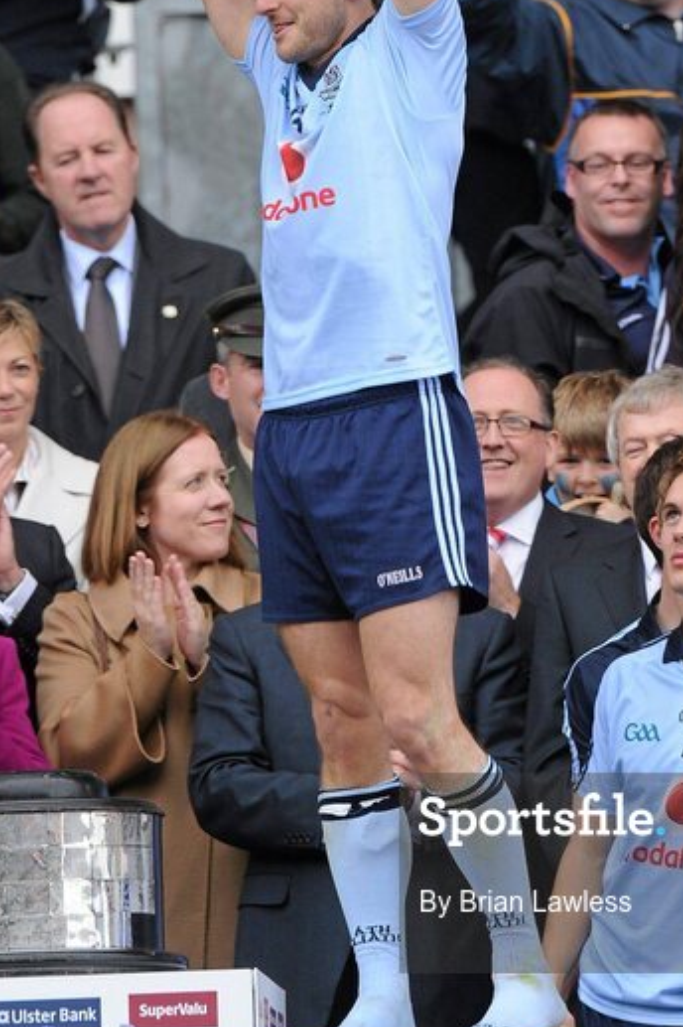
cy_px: 351
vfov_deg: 2.1
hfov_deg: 1.4
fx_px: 28209
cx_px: 497
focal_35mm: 990
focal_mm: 500
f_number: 5.6
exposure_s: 1/1000
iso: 1600
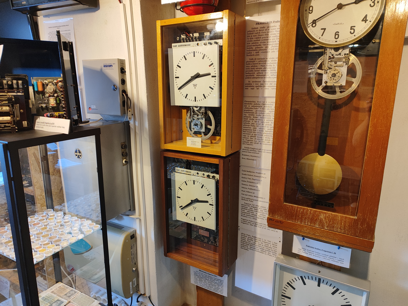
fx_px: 283
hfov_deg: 71.6
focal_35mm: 24
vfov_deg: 56.8
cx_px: 204
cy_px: 153
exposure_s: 1/50
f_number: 1.89
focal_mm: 5.89
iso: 731
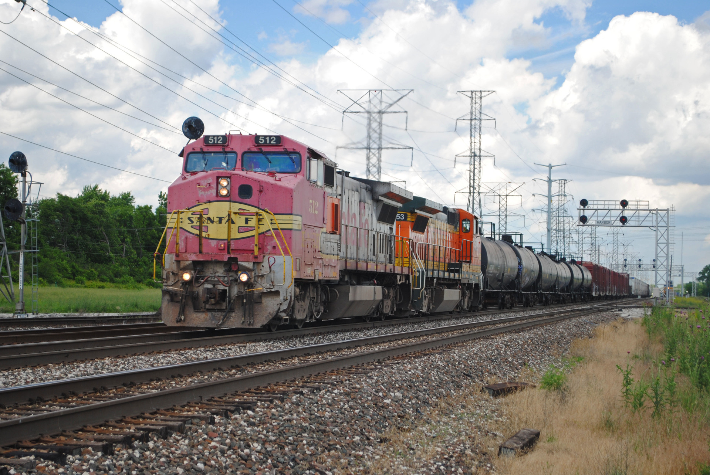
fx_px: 1629
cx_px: 355
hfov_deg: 24.6
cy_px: 238
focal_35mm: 82
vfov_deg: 16.6
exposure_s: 1/125
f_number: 5.6
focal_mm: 55
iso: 140
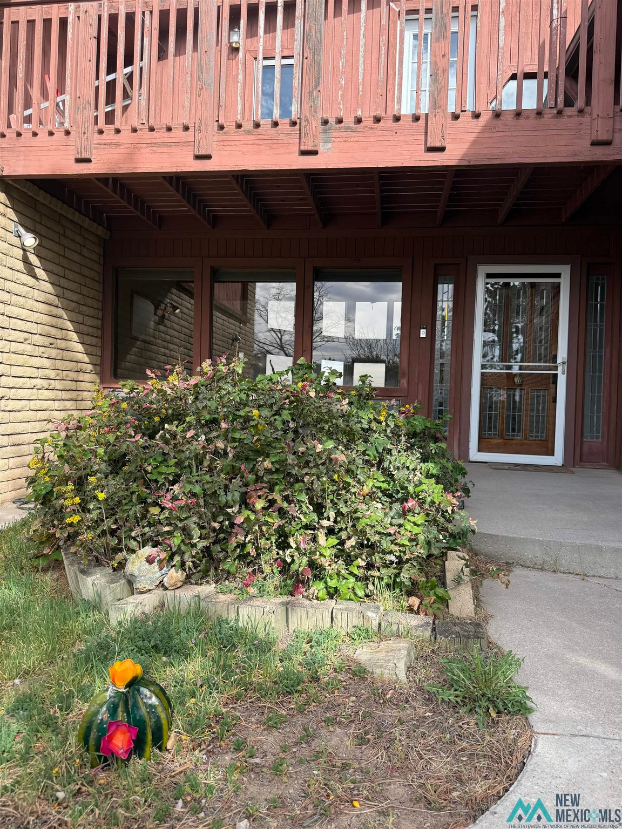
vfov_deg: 71.6
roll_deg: -2.9
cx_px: 311
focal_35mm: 24
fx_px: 575
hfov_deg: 56.8
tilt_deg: -0.8
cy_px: 414
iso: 80
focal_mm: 6.76
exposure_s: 1/1046
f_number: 1.78
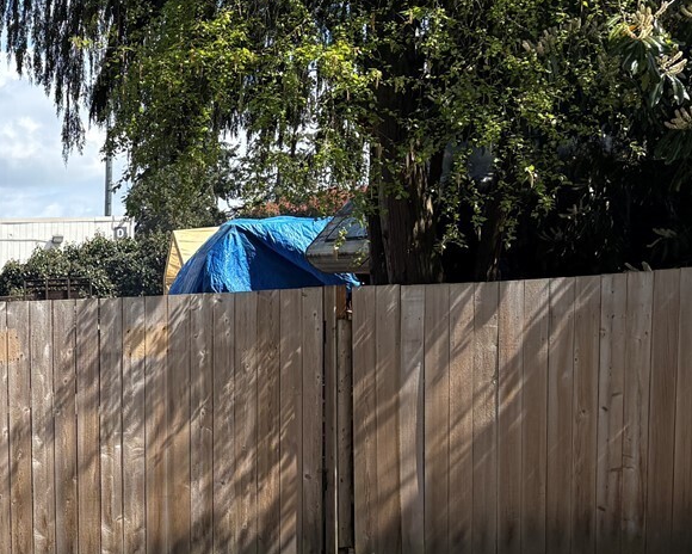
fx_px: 1434
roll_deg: +1.3
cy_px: 530
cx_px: -141
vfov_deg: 21.2
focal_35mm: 70
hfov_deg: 24.5
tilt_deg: -6.3
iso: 50
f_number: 1.6
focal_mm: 5.96
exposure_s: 1/2538
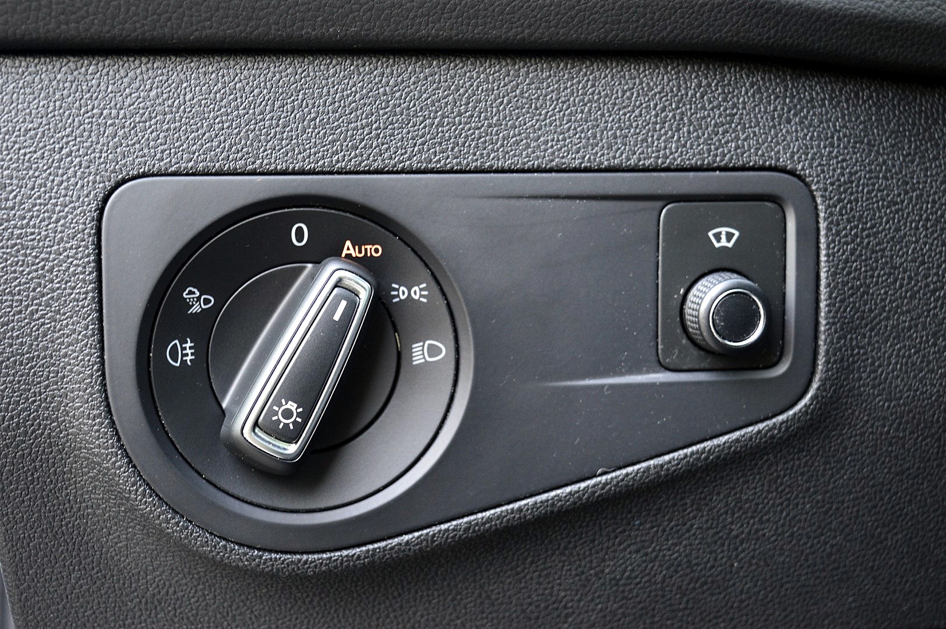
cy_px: 314
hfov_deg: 31.9
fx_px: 1654
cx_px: 473
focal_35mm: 63
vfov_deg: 21.5
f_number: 5
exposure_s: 1/20
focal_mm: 42
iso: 800
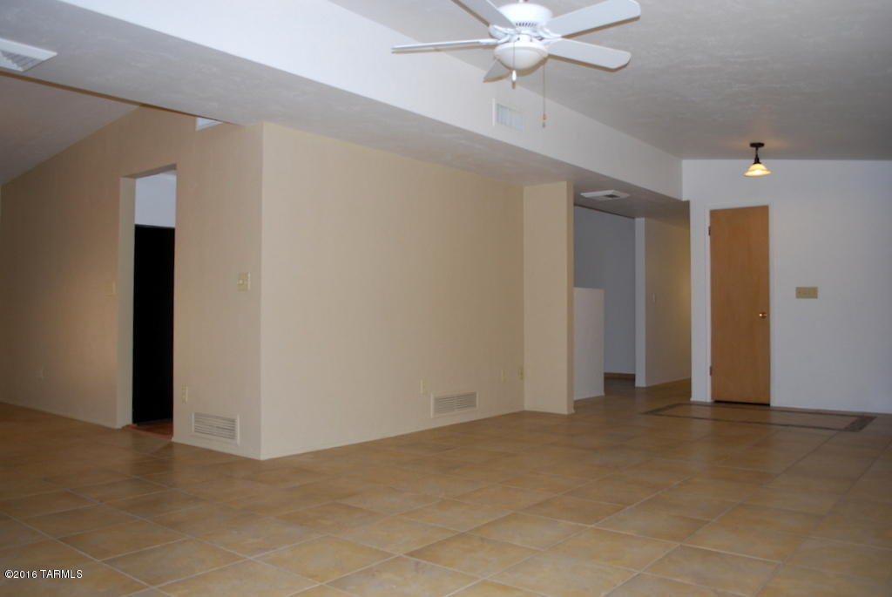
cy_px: 298
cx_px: 446
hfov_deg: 67.3
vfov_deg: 48.0
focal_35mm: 27
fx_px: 670
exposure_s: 1/60
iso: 200
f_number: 3.5
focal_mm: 18
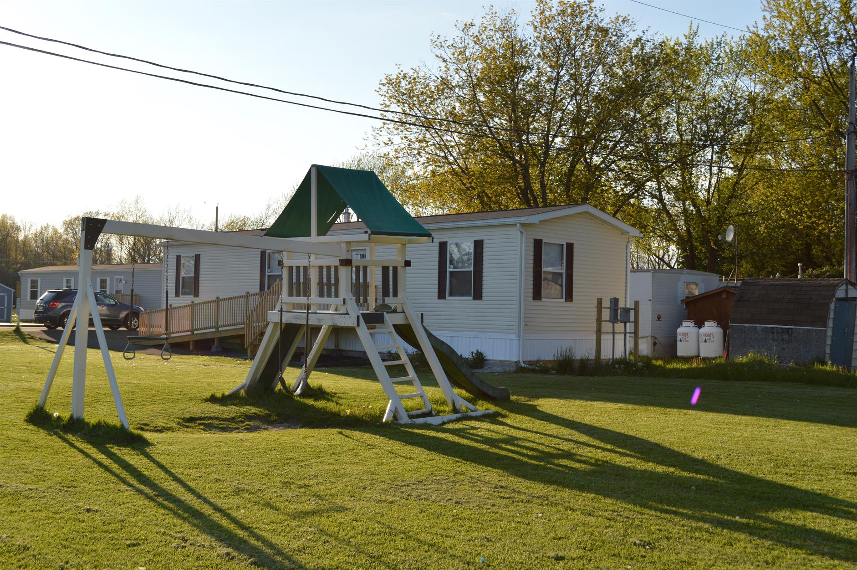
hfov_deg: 46.4
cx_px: 428
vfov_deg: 31.8
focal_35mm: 42
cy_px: 285
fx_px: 999
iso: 100
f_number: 7.1
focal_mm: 28
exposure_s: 1/200
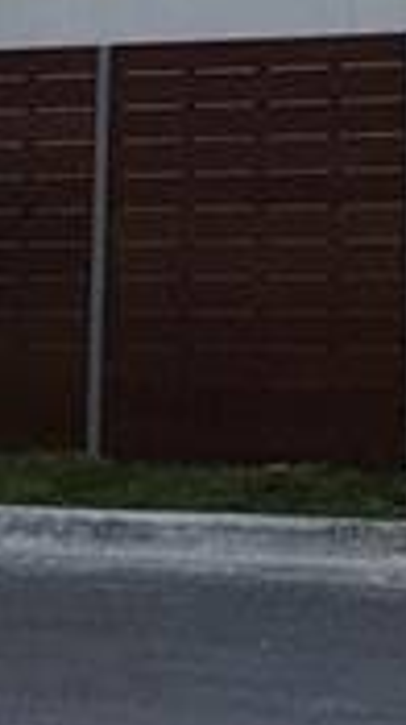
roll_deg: +2.0
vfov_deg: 8.6
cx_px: 766
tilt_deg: +19.4
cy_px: -1297
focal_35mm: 217
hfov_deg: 5.5
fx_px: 4167
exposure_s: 1/120
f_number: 2.2
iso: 32
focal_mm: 4.15
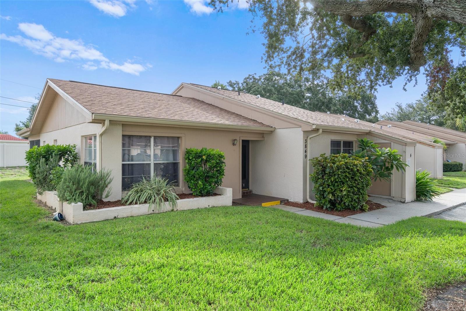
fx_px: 298
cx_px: 233
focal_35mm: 23
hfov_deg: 76.1
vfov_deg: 55.1
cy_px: 156
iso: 320
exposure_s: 1/160
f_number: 8
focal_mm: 23
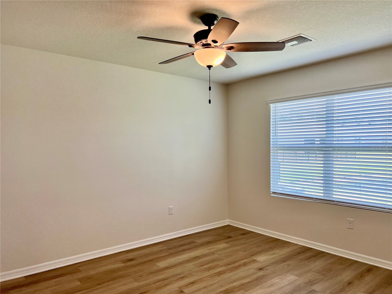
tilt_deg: -1.6
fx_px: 294
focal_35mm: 26
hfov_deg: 67.3
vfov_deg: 53.1
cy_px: 147
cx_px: 196
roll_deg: +0.4
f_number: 1.5
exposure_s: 1/125
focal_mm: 5.7
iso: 50
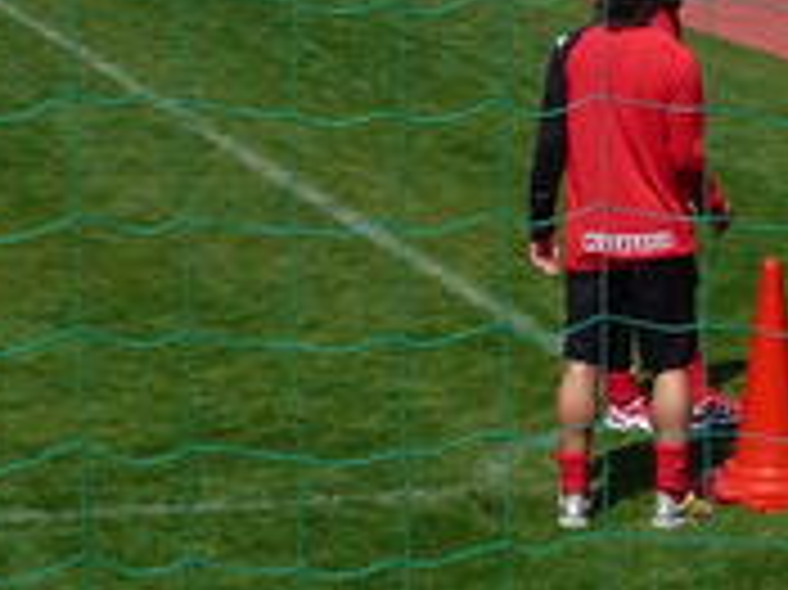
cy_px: 52
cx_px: 883
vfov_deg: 8.3
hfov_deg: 11.0
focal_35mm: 178
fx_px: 4049
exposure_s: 1/800
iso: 100
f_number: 4.5
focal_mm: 7.3
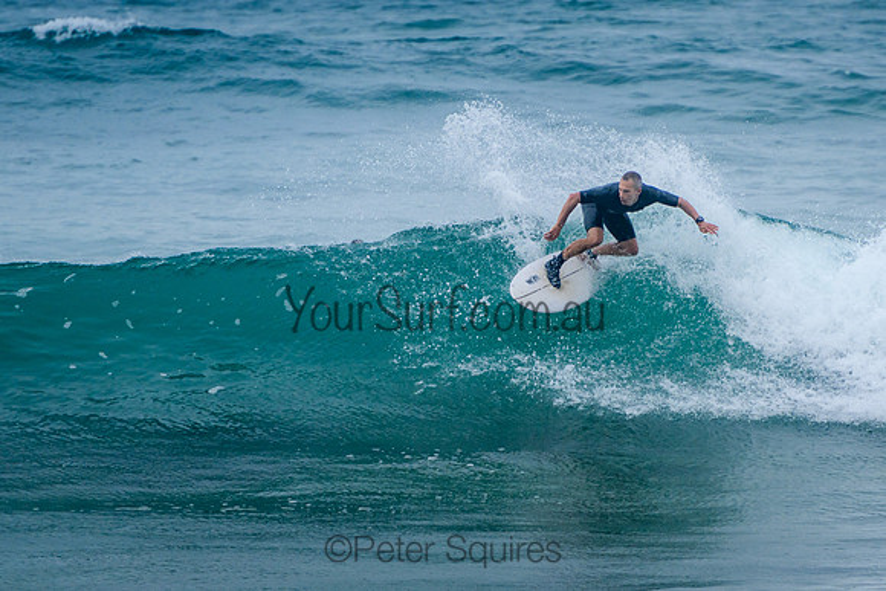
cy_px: 194
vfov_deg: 2.5
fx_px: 13547
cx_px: 542
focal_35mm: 550
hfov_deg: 3.7
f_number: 7.1
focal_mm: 400
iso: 500
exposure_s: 1/2000
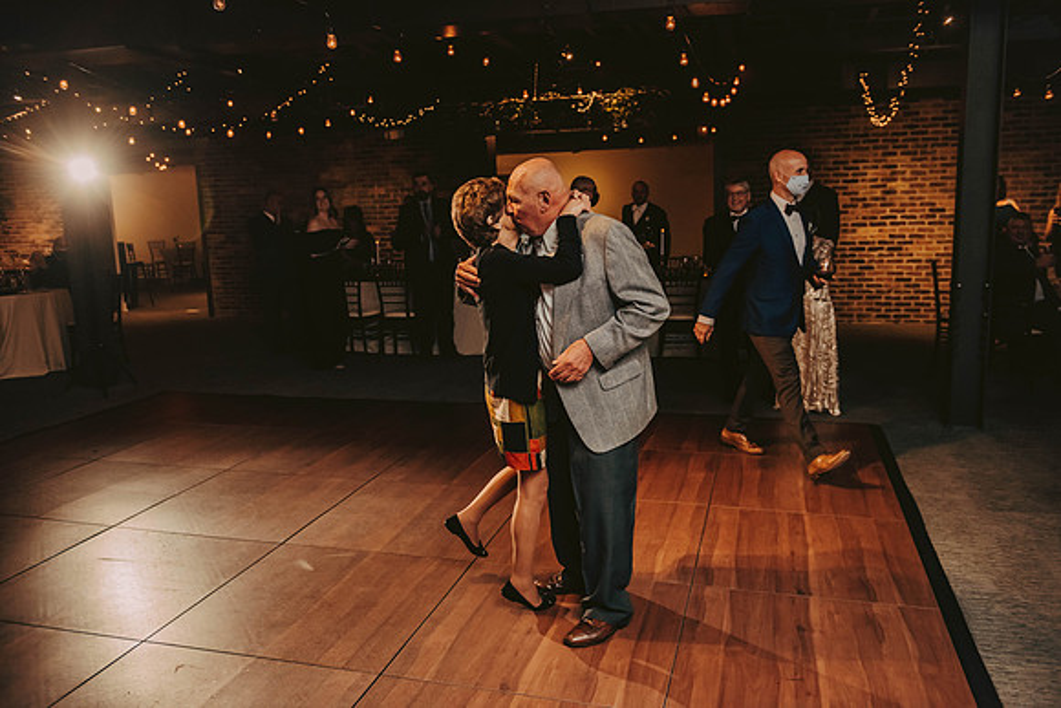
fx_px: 914
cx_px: 530
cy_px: 354
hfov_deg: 60.3
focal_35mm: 31
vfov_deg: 42.3
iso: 2000
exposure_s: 1/200
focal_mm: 31
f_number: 3.2
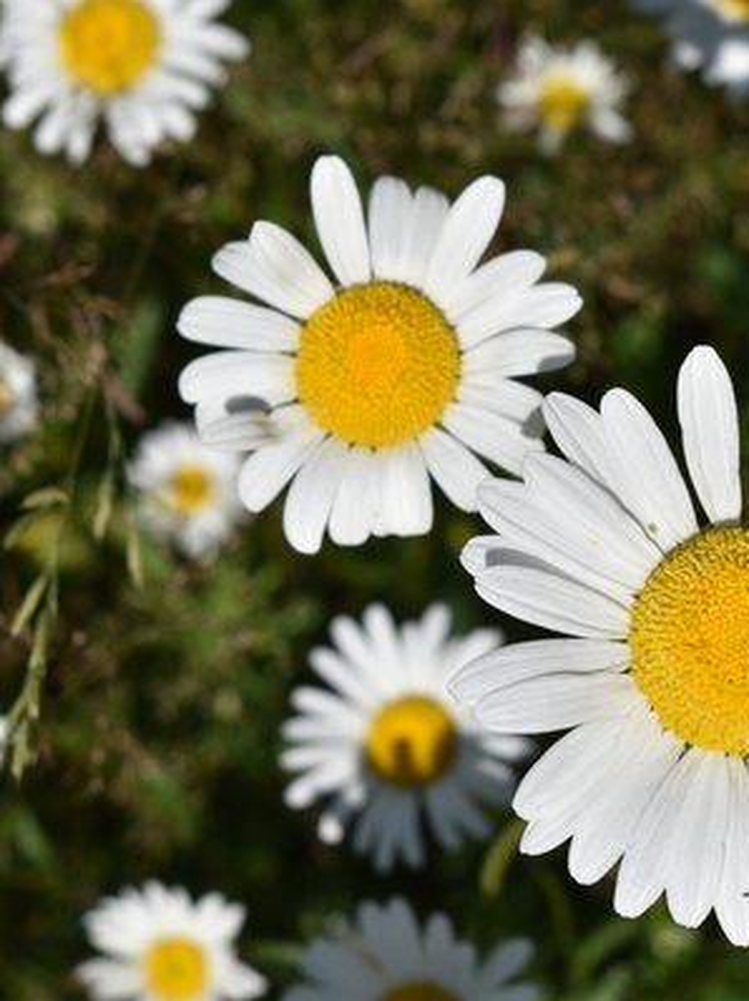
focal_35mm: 120
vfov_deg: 16.5
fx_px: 3458
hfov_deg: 12.3
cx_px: 513
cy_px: 500
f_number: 11
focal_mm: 55
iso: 100
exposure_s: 1/400
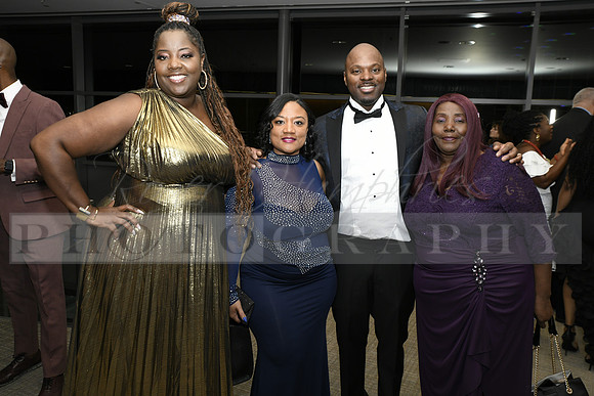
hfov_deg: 60.3
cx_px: 297
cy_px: 198
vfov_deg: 42.3
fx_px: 512
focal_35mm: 31
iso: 1600
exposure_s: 1/60
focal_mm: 31
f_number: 8
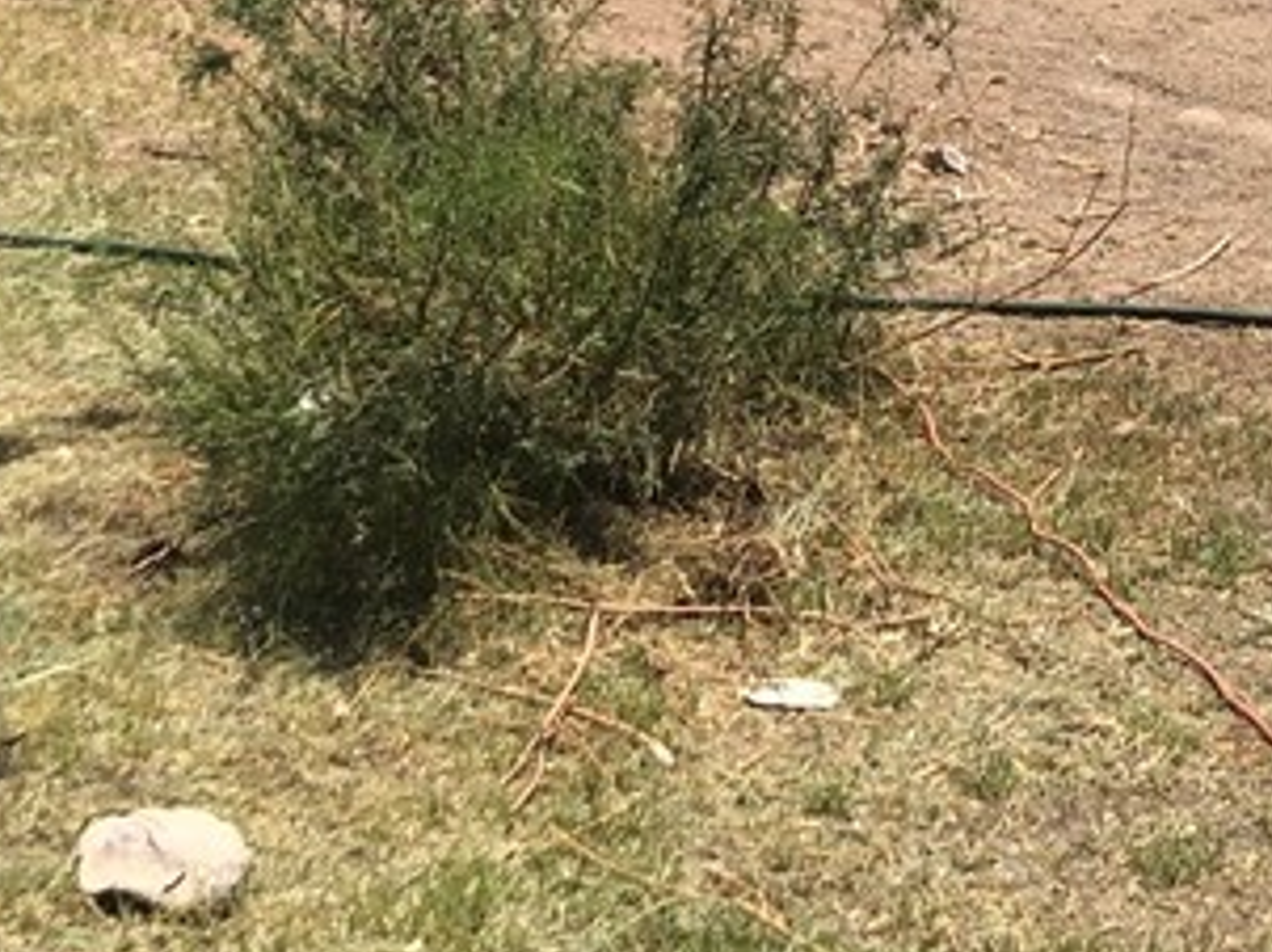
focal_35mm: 95
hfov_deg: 20.5
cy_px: -299
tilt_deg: -6.8
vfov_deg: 14.8
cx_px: 948
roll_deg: -0.2
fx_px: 3488
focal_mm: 3.99
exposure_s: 1/2667
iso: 20
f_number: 1.8
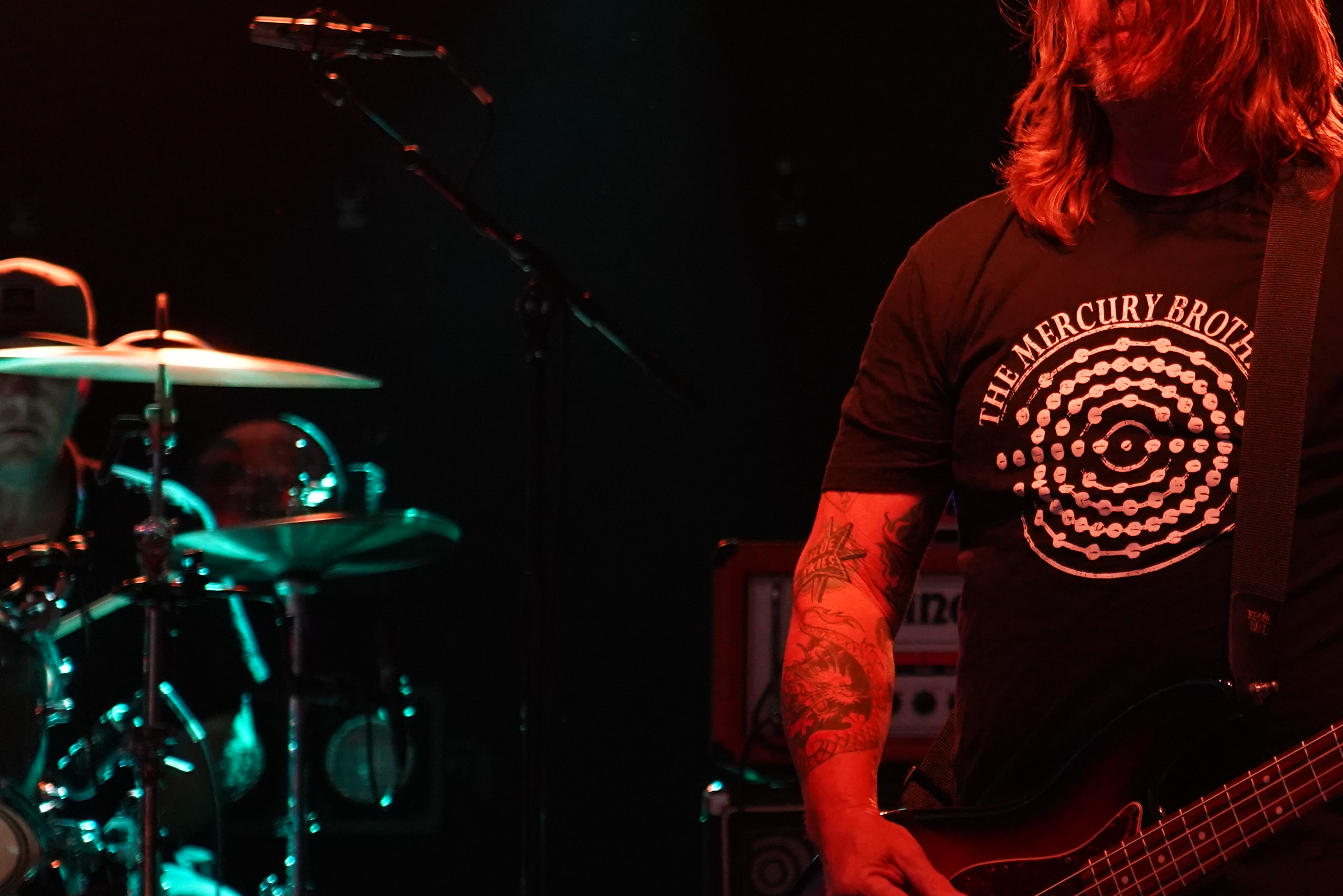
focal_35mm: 228
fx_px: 8505
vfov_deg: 6.0
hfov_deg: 9.0
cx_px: 1375
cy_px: 168
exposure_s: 1/160
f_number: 4
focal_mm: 105
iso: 4000
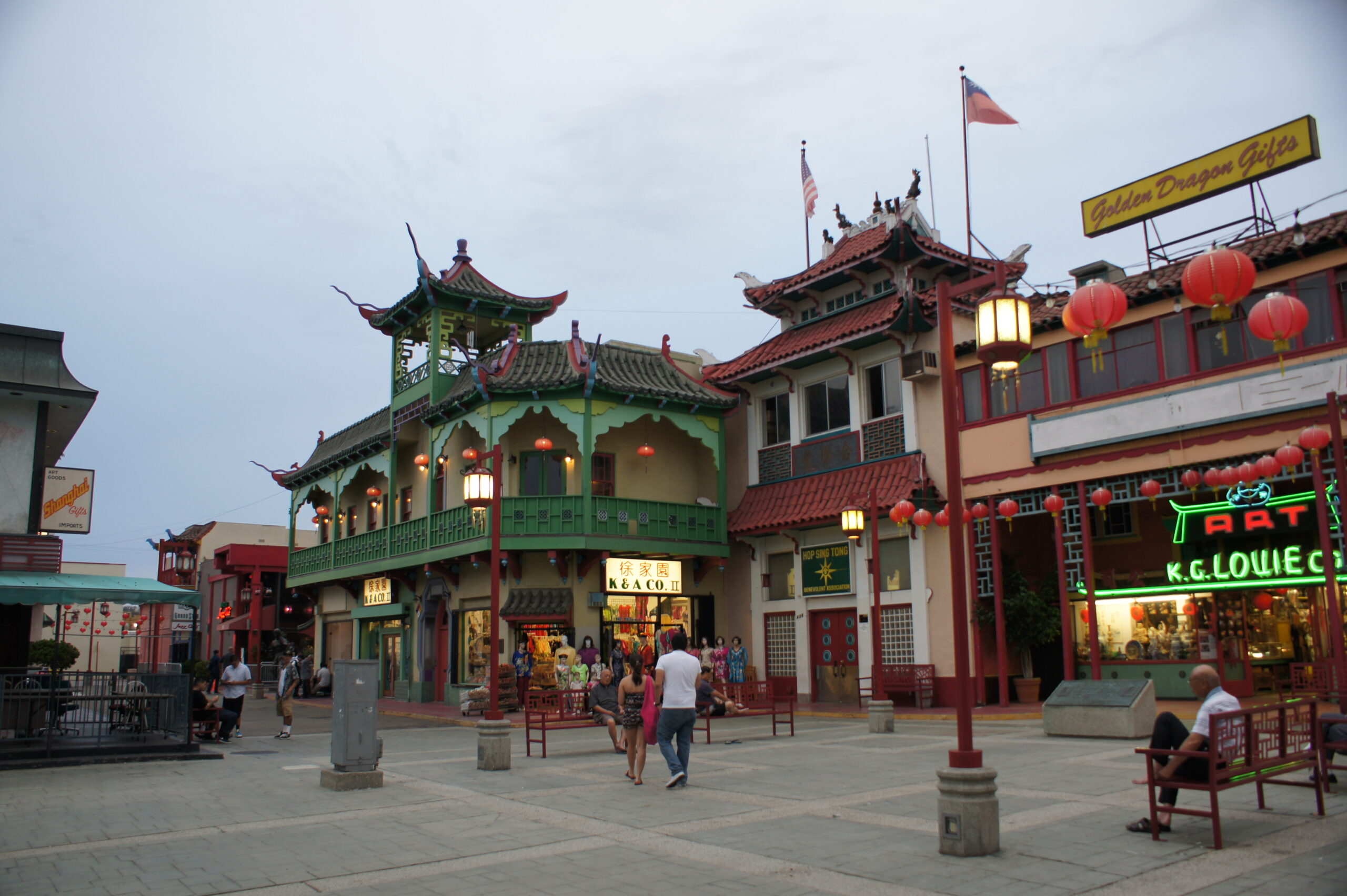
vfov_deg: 47.9
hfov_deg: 67.4
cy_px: 448
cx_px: 674
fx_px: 1010
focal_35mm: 27
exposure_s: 1/30
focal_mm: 18
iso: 125
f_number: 3.5
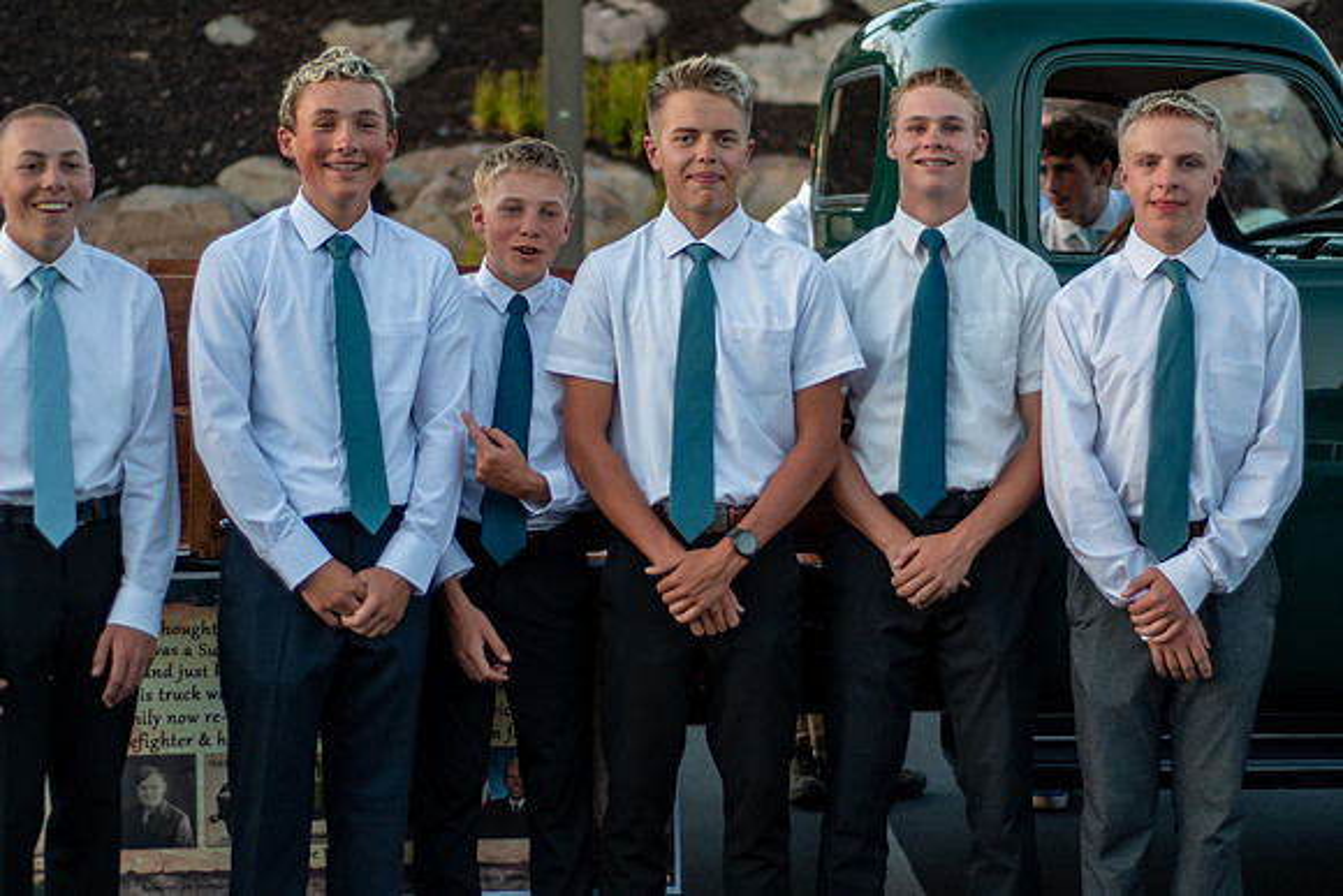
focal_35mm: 75
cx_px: 672
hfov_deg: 27.0
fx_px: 2798
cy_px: 448
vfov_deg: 18.2
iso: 200
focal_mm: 50
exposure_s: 1/320
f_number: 1.8
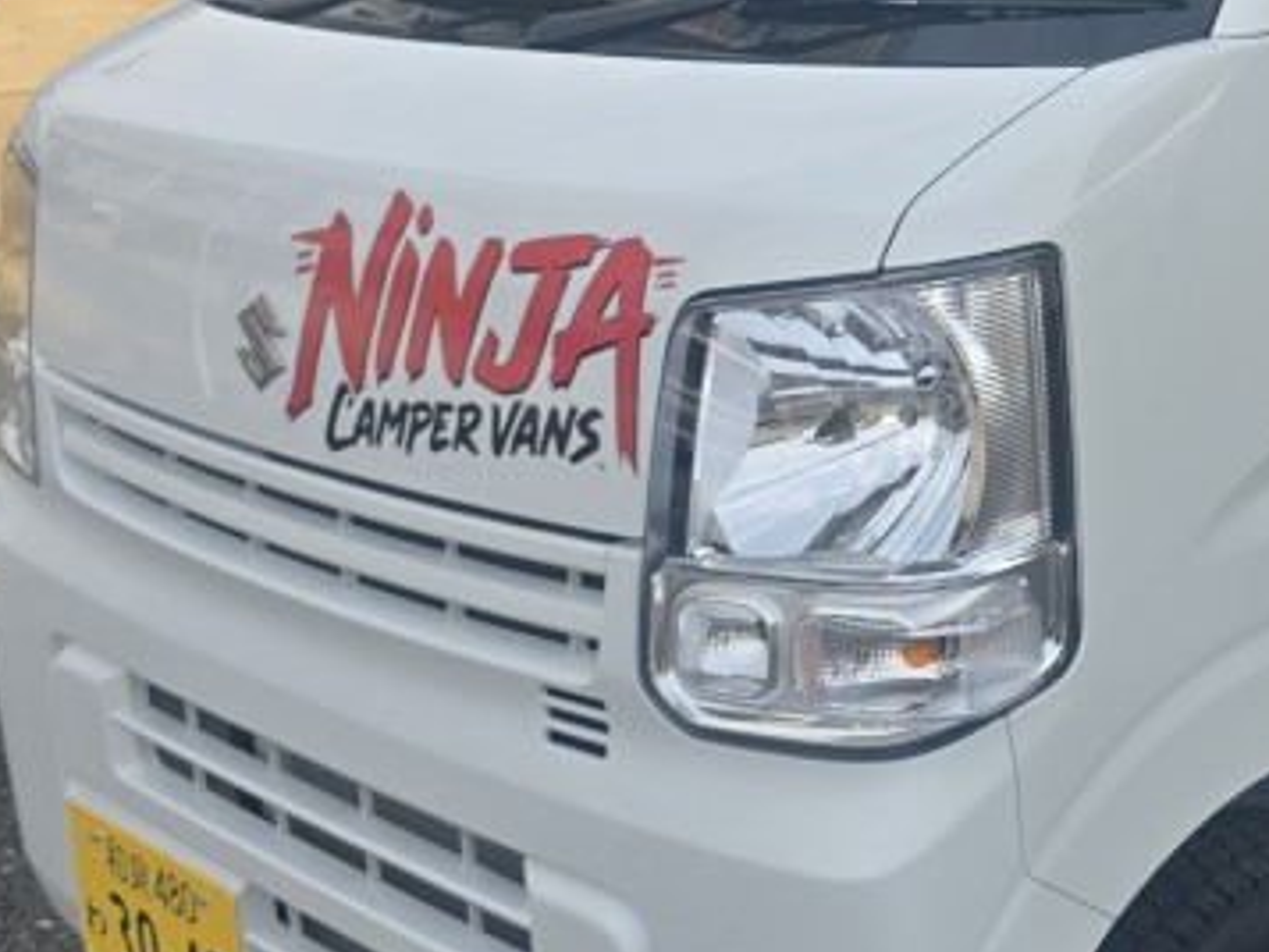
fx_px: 2420
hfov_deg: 27.4
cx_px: 1315
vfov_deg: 22.0
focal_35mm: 66
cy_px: 224
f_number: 1.7
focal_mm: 6.3
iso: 12
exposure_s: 1/462
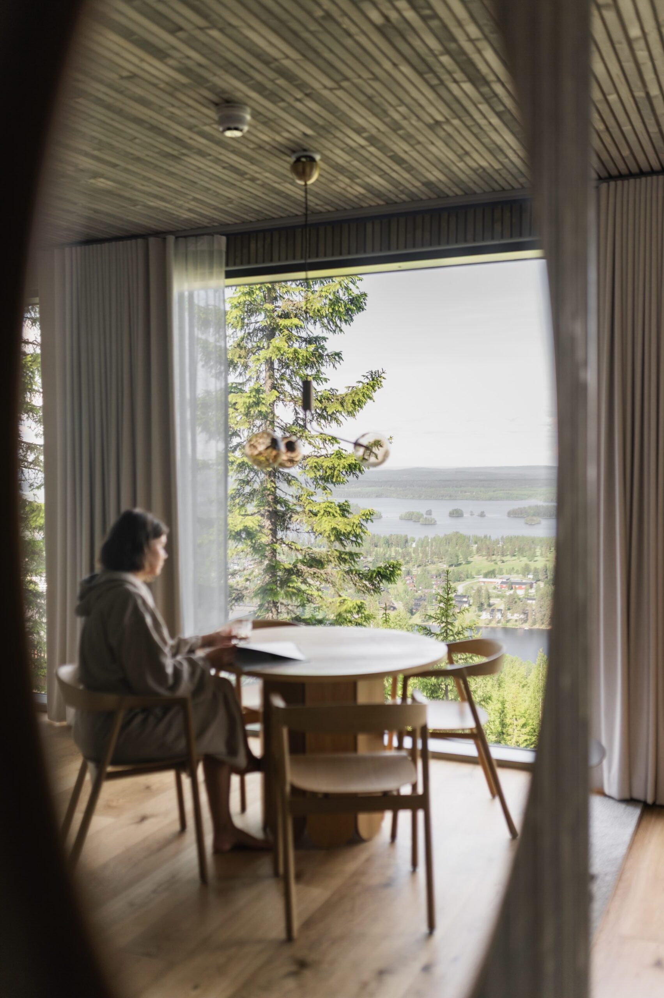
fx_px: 970
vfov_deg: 54.5
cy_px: 499
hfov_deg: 37.8
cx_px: 332
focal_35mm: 35
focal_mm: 35
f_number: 2
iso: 64
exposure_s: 1/400
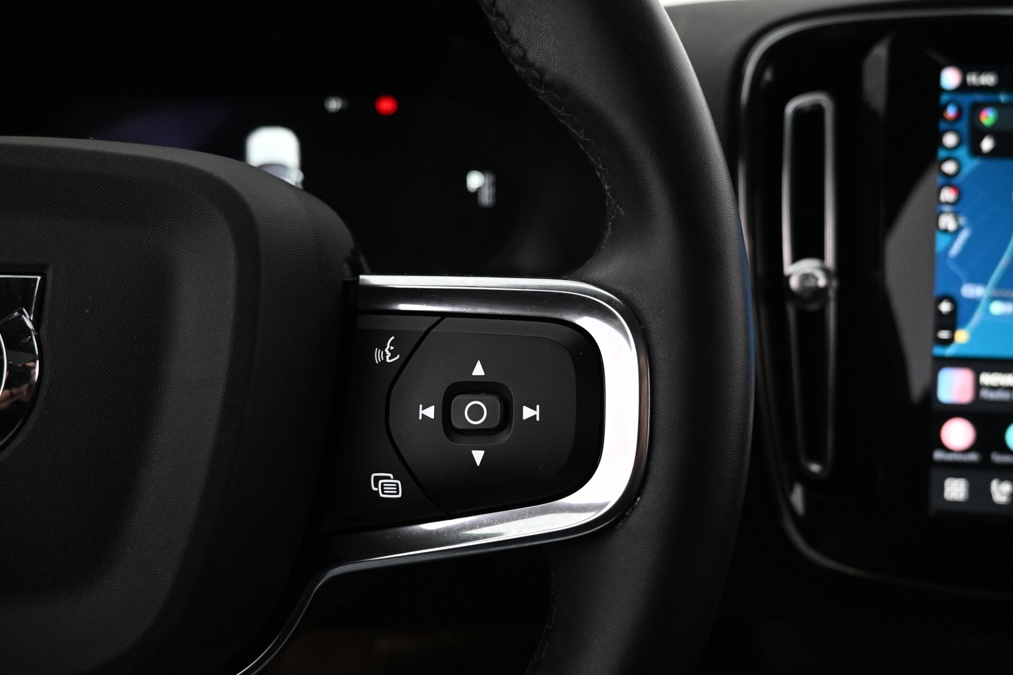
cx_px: 506
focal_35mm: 24
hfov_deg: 73.7
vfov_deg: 53.1
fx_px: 675
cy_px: 338
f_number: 3.5
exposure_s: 1/40
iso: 1600
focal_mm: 16
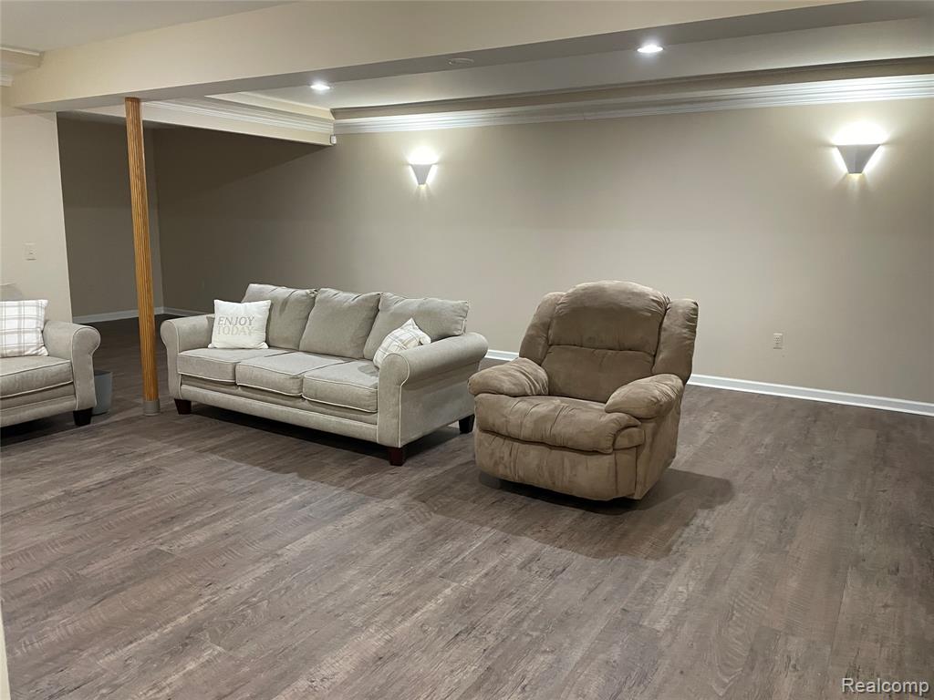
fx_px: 702
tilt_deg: -9.3
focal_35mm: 26
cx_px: 467
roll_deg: -1.2
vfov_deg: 53.1
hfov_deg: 67.3
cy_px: 350
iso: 500
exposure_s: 1/60
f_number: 1.6
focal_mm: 4.2
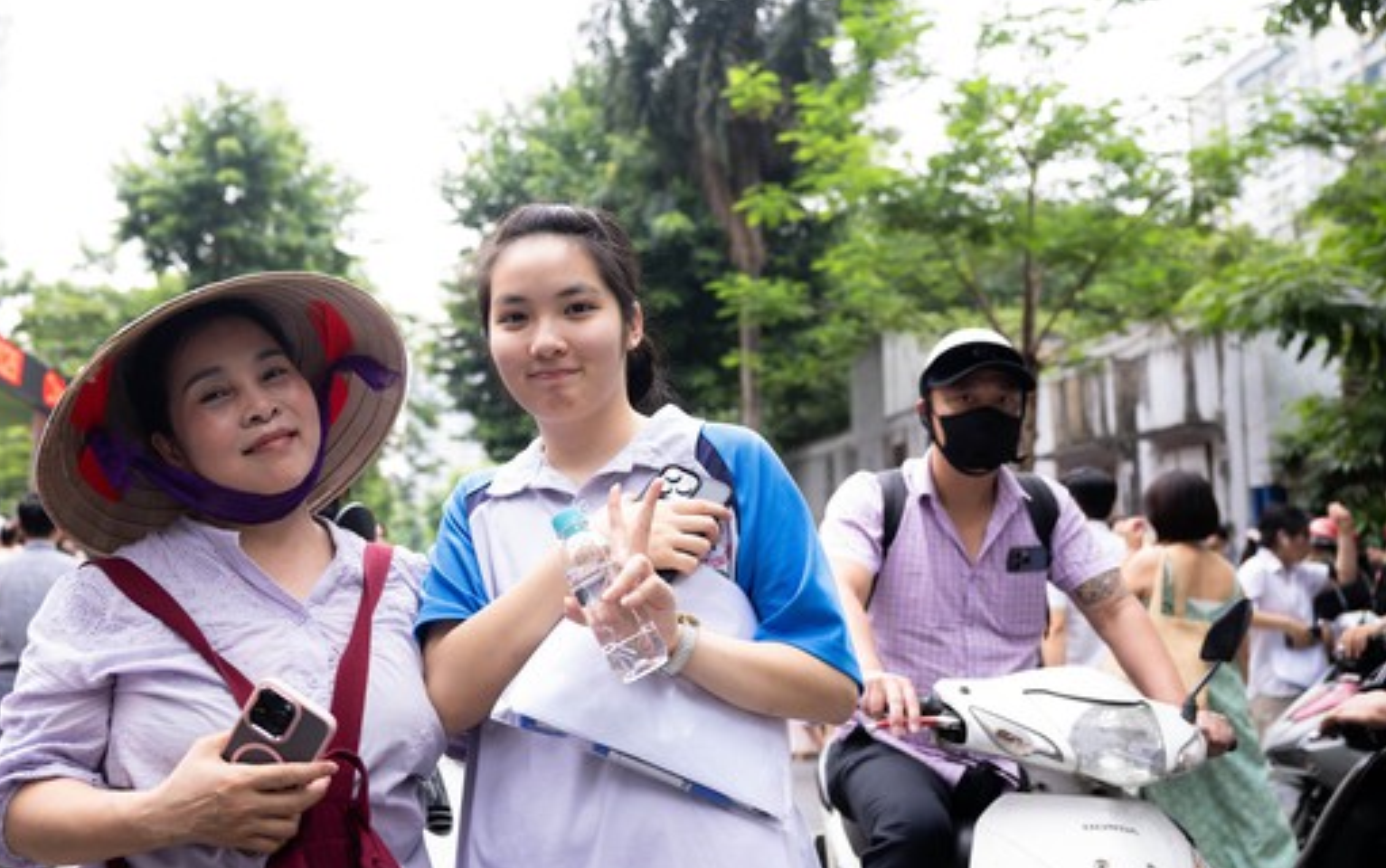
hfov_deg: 51.4
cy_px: 438
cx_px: 521
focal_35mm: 38
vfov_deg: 33.9
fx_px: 1422
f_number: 3.2
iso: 1000
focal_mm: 29.5
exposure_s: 1/320
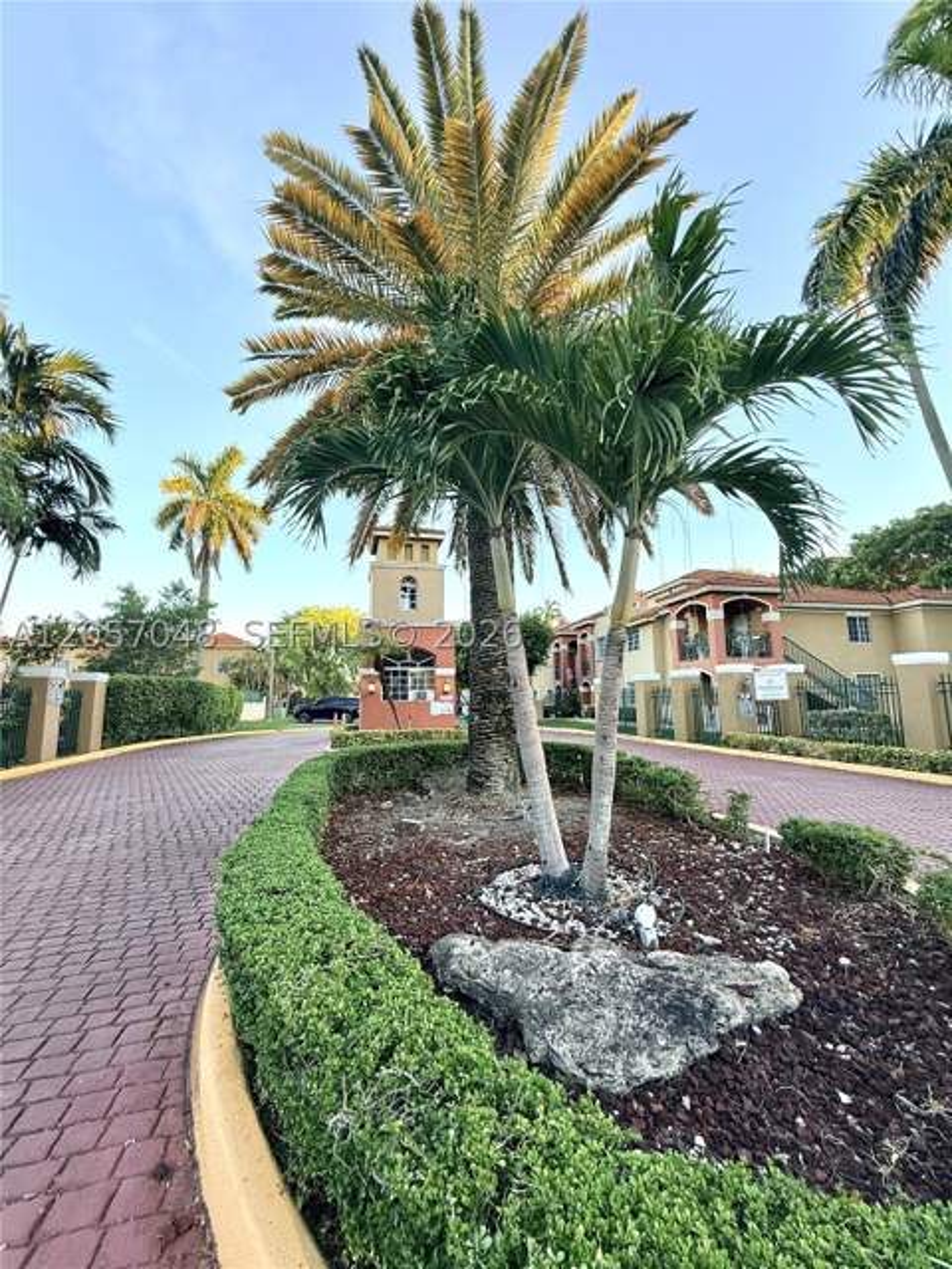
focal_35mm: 14
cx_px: 476
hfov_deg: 85.7
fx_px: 513
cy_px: 634
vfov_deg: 102.1
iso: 64
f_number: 2.2
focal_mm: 2.22
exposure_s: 1/99
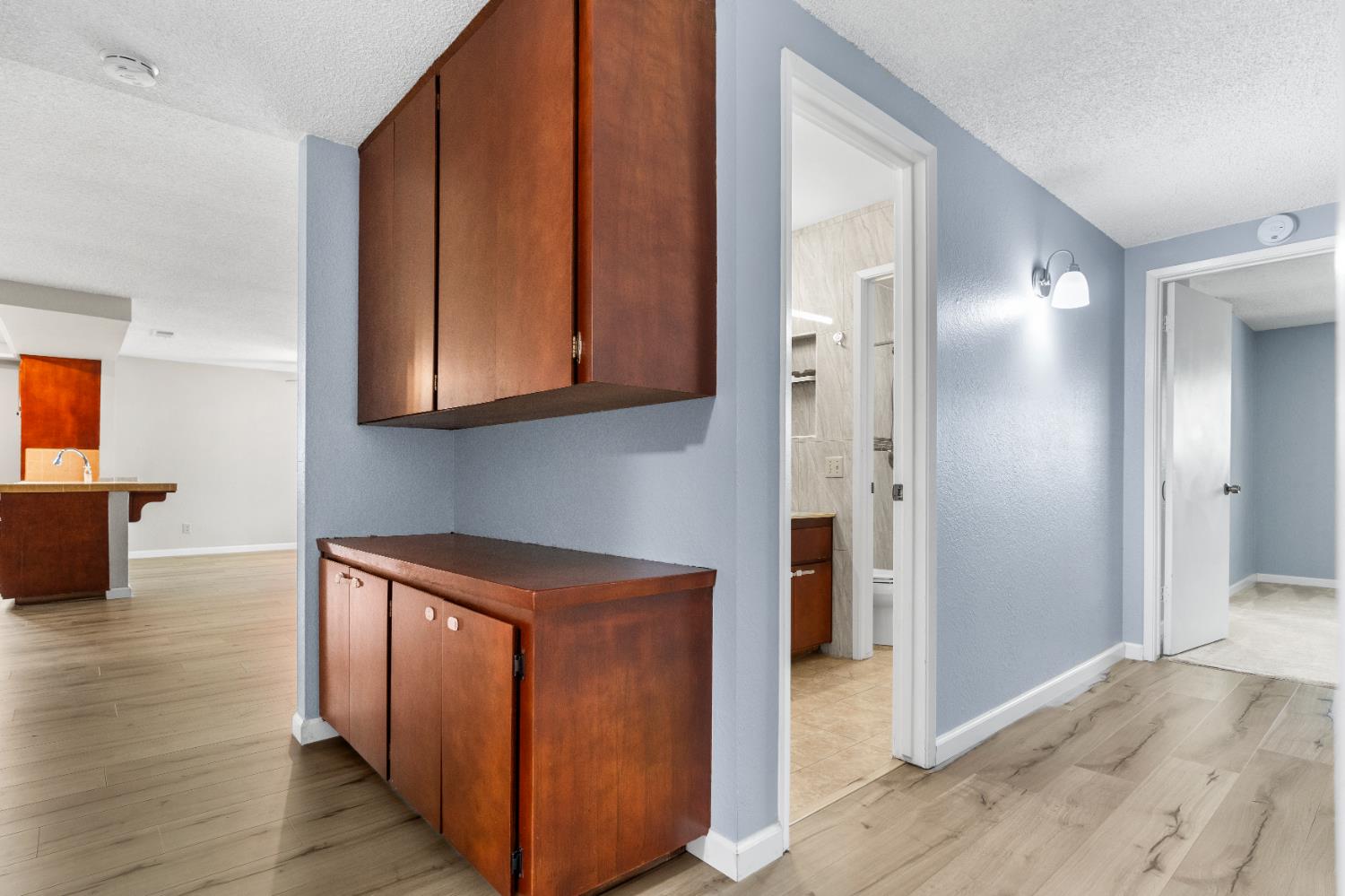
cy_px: 448
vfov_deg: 70.4
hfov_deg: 93.3
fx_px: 635
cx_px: 672
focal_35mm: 17
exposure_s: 1/125
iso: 1250
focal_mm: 17
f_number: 5
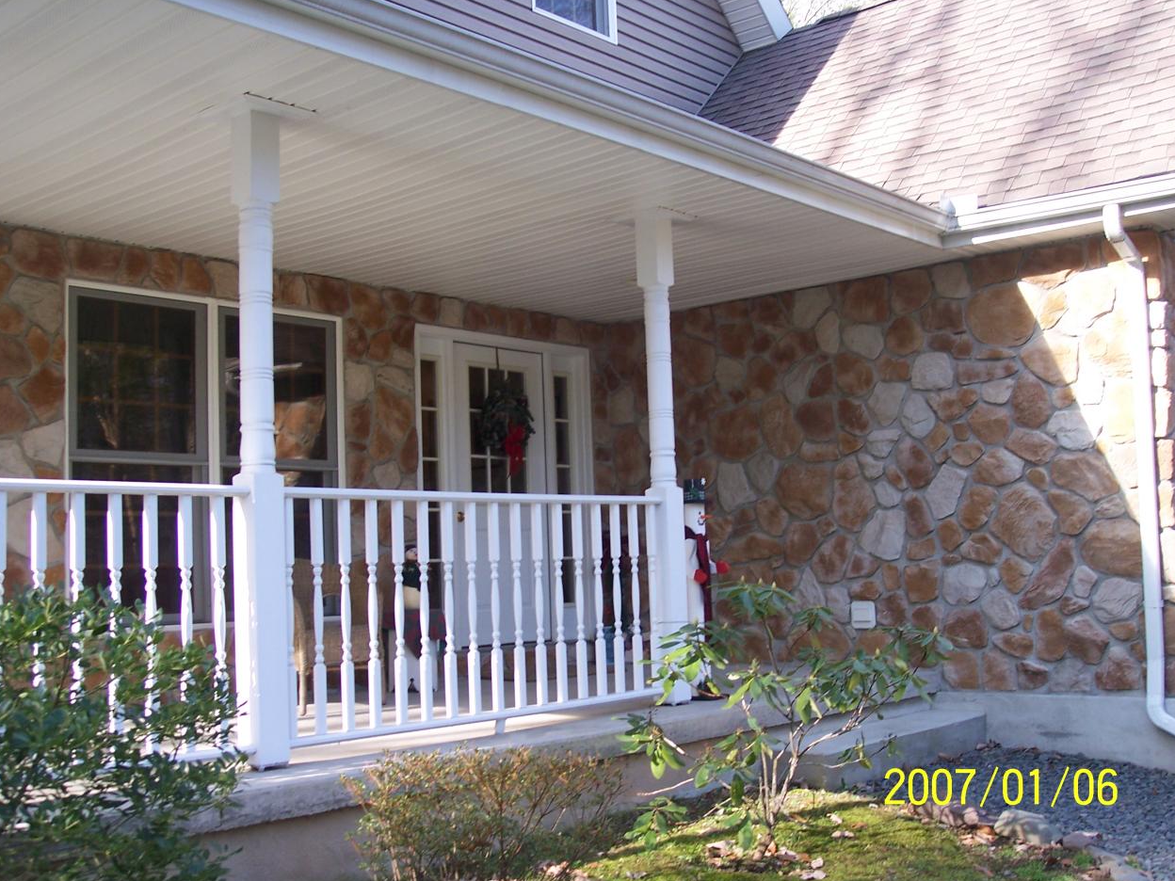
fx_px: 1358
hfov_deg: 46.8
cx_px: 581
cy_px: 449
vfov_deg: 36.0
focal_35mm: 40
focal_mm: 8
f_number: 3.4
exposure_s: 1/90
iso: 100
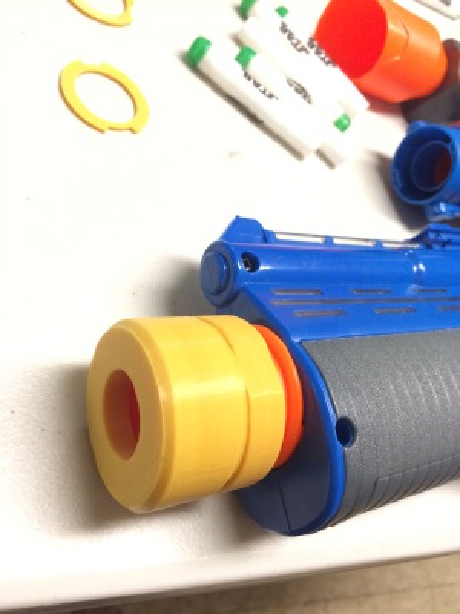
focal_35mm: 29
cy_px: 307
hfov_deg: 48.2
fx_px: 514
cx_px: 230
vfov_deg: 61.7
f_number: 2.2
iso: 320
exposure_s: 1/30
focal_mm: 4.15
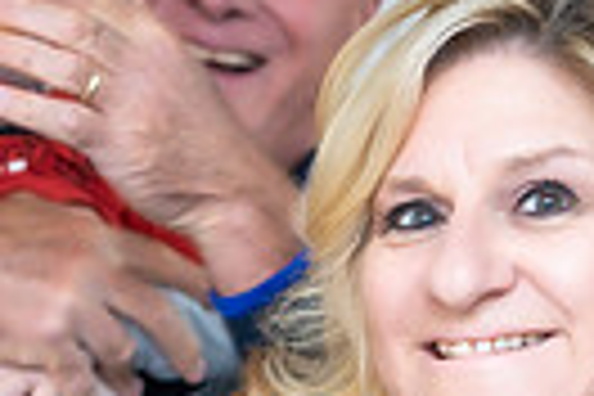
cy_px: 398
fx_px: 3630
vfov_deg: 6.2
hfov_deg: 9.4
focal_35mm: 220
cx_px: 333
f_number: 2.8
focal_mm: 50
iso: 1600
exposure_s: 1/125
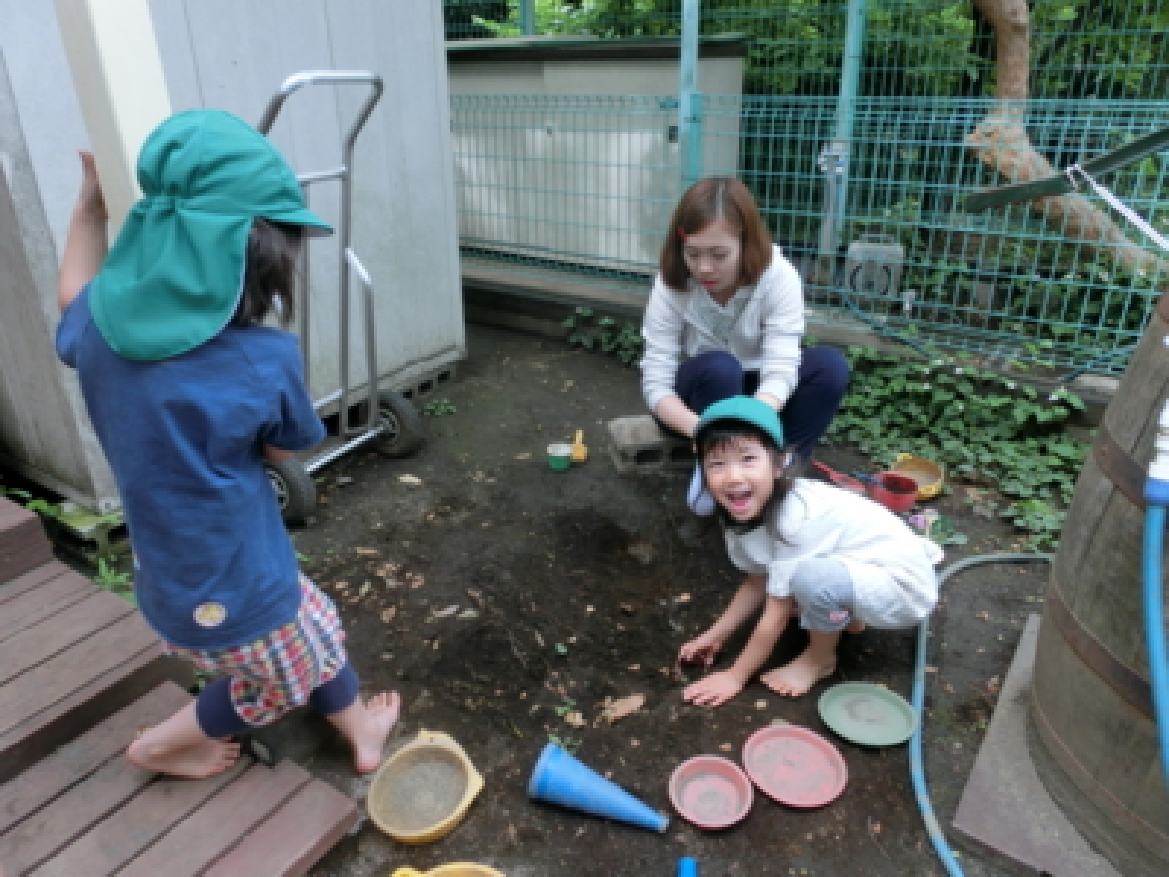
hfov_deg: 71.6
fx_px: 810
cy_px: 438
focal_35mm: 24
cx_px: 584
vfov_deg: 56.8
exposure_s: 1/250
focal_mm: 4.24
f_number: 3
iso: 125
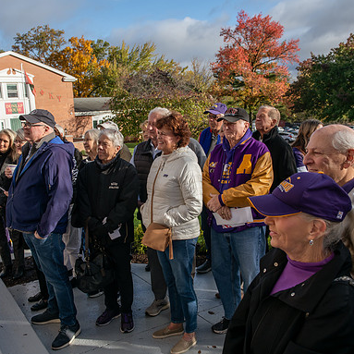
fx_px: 417
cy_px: 177
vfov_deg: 46.0
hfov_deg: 46.0
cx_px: 171
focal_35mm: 36
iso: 100
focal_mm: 28
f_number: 5.6
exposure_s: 1/500
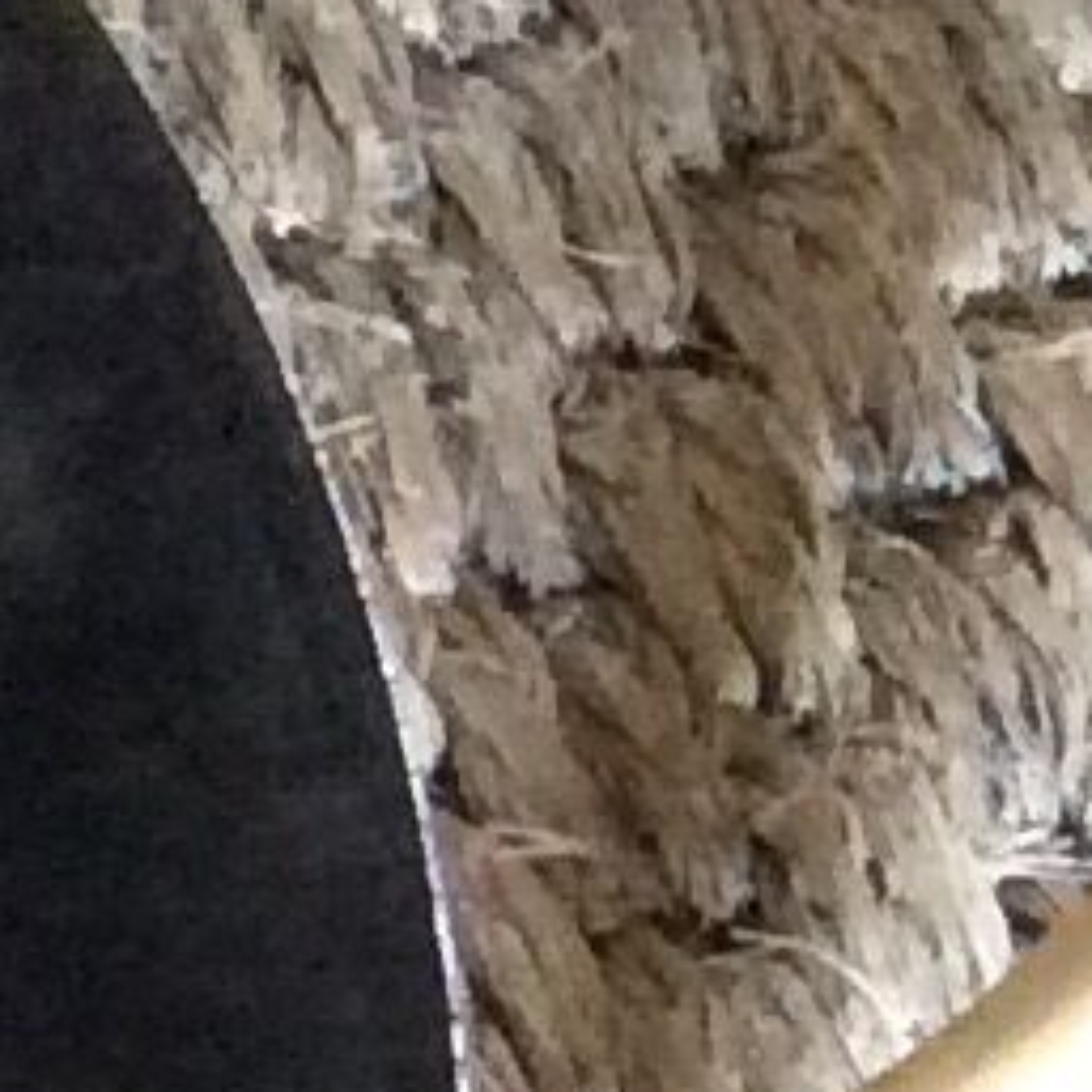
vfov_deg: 6.1
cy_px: 1802
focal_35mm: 285
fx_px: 10172
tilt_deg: -68.9
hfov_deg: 5.5
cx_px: -2940
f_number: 2.4
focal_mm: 3.3
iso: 250
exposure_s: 1/17
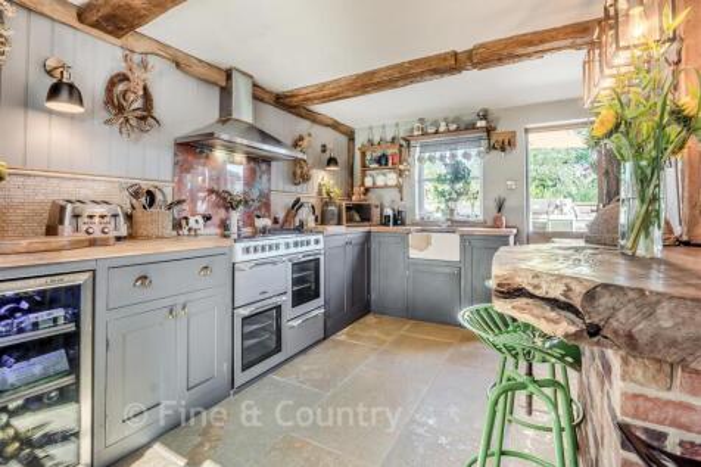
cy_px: 234
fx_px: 304
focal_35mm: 16
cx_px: 350
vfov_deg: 75.1
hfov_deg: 98.2
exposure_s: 1/40
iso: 100
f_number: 8
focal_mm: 15.6
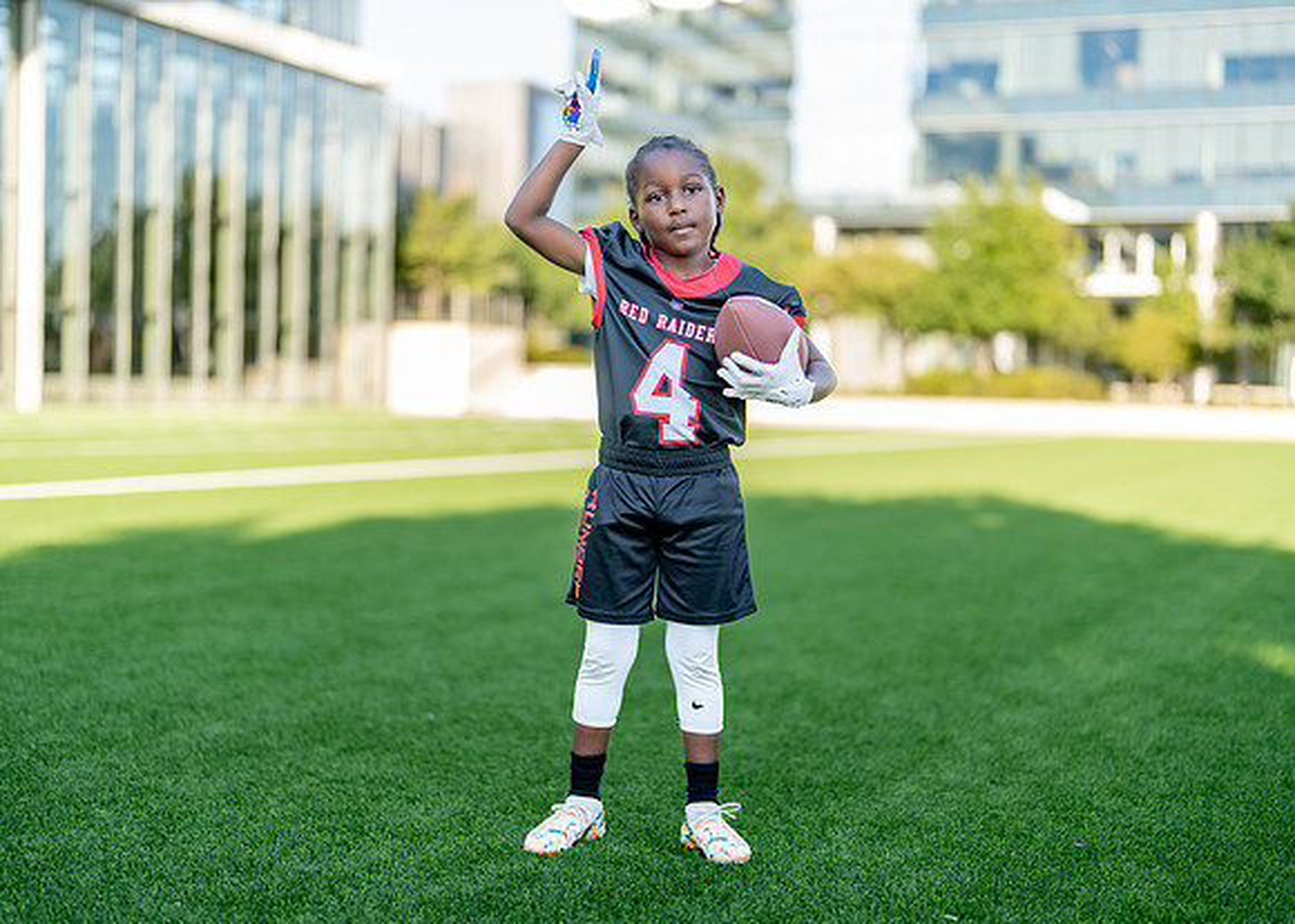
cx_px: 648
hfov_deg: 37.2
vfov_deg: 27.0
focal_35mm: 52
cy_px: 462
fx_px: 1926
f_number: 1.2
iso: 100
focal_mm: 50
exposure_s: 1/1000
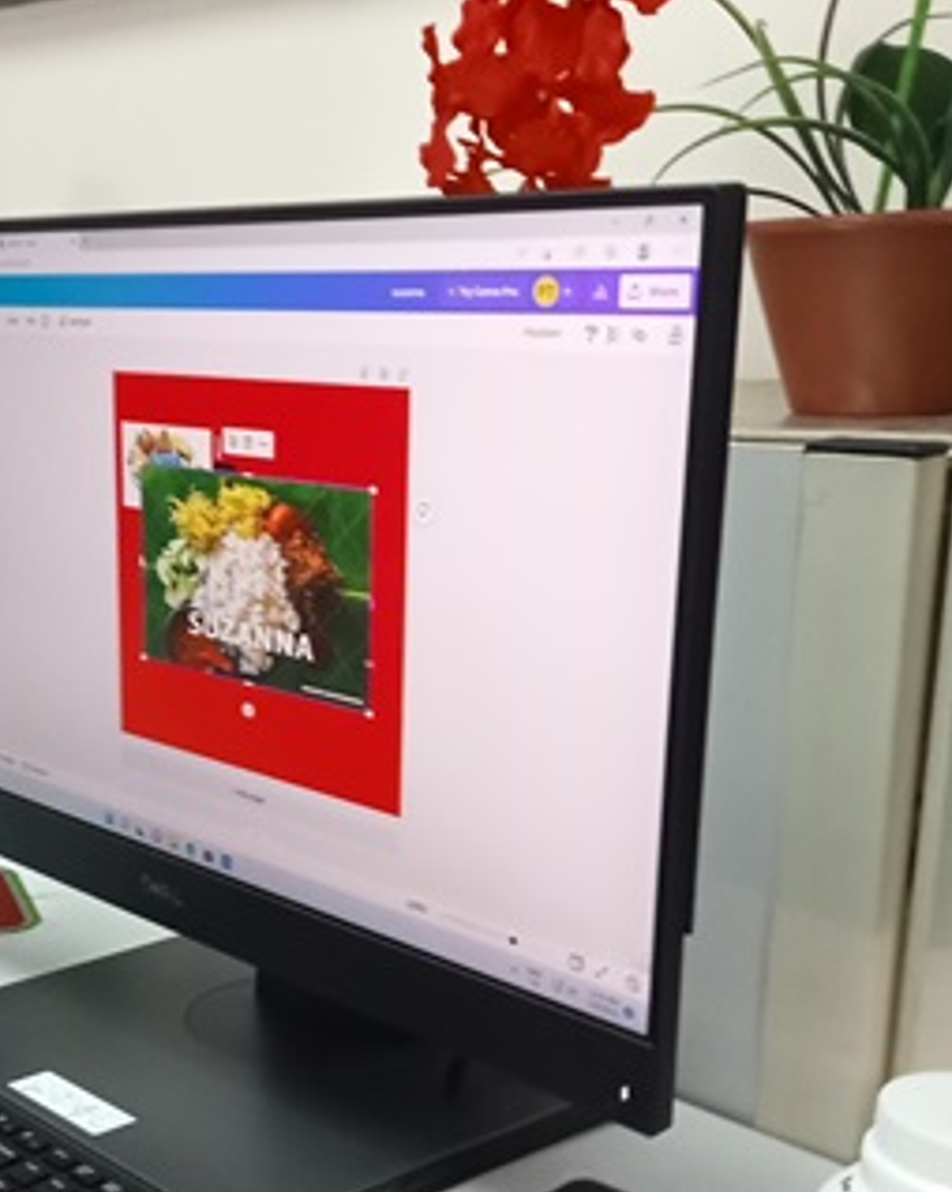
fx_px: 1939
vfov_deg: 34.0
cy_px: 738
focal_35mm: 55
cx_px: -124
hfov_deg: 25.4
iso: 595
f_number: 2.2
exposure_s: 1/33.3
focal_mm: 3.46
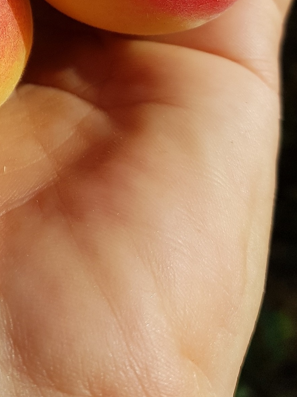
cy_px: -30
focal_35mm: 69
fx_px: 790
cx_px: -57
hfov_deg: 20.0
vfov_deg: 26.2
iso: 40
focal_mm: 4.2
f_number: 1.7
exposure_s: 1/2096
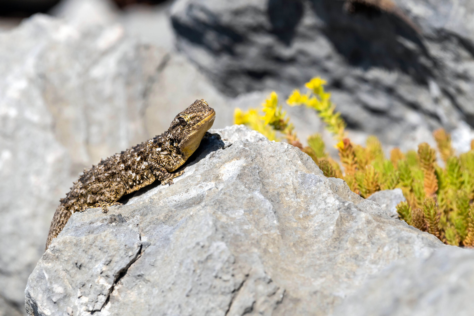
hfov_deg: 3.0
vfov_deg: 2.0
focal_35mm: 690
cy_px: 158
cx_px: 237
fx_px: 9084
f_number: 8
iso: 360
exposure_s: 1/1250
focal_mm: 460
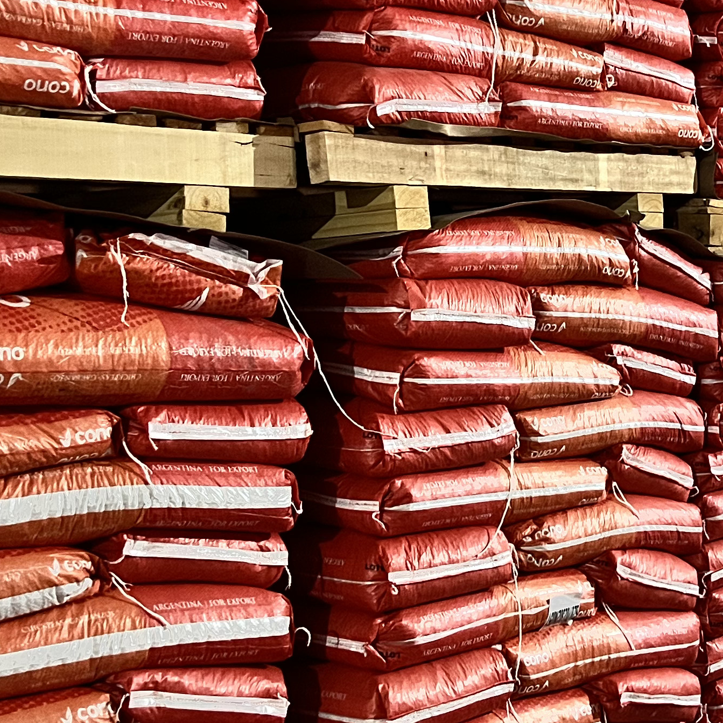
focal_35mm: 69
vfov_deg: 24.9
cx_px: 626
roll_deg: +1.9
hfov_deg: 24.4
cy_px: 272
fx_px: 1630
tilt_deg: -0.2
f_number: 1.5
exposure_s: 1/35
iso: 500
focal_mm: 5.7
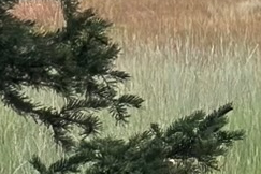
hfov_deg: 4.7
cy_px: -153
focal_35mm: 420
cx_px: 752
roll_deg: -0.2
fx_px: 3045
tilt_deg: -0.2
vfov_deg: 3.3
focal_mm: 6.86
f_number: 1.78
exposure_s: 1/830
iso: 80
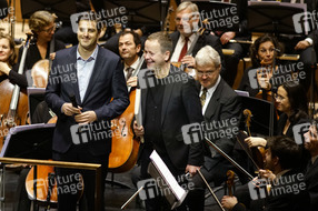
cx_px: 69
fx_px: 2779
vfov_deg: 4.4
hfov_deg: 6.5
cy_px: 103
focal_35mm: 315
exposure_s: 1/200
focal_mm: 200
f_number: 2.8
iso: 1600
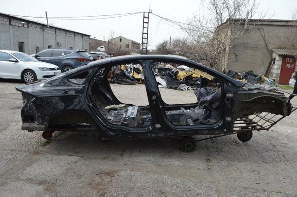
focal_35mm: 27
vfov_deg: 47.8
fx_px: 222
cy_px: 98
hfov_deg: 67.4
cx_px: 148
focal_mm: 18
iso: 100
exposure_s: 1/160
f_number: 6.3
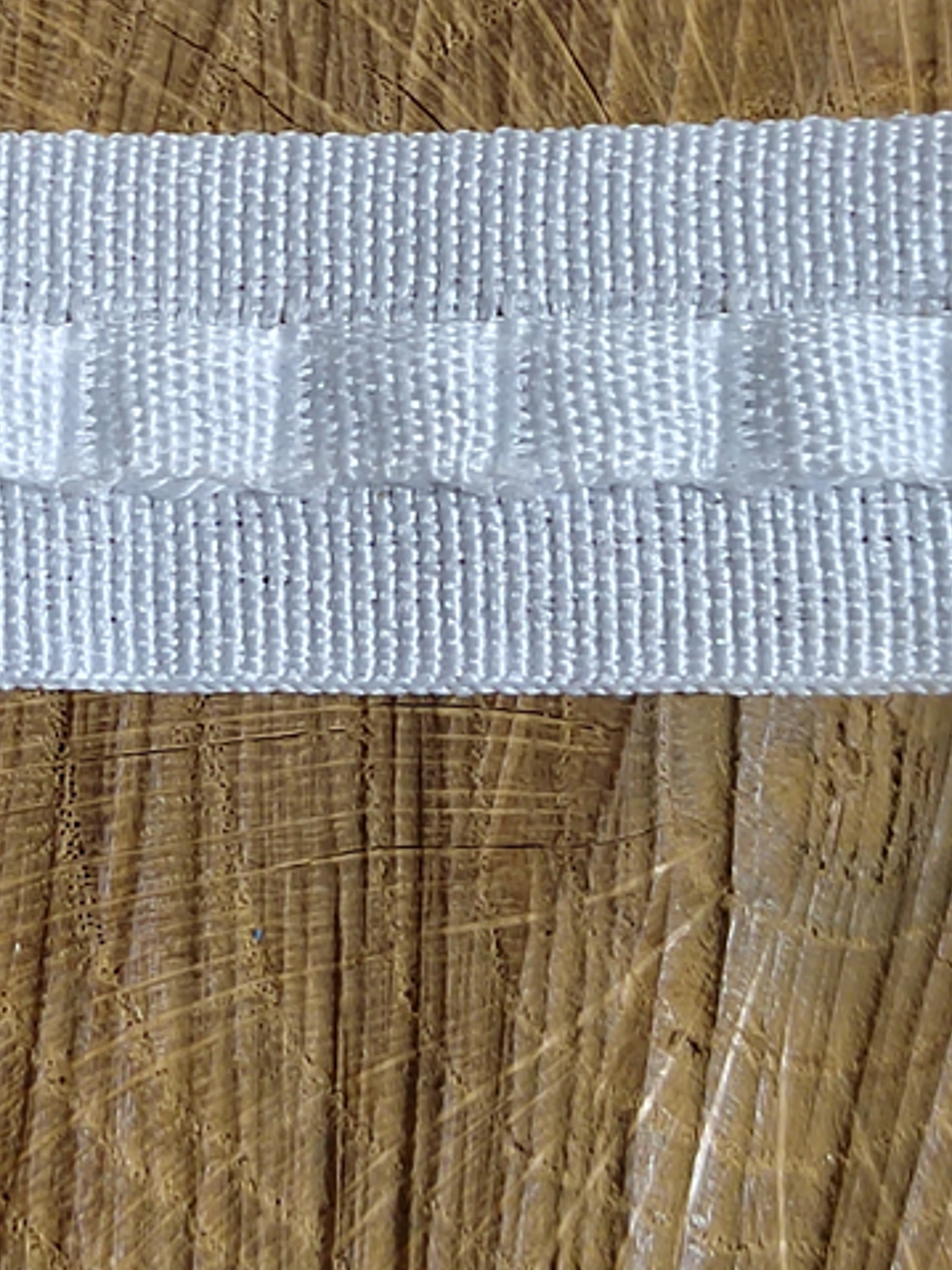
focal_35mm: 96
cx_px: 152
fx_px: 3522
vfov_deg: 20.4
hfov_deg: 15.3
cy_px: 399
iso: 3153
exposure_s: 1/50
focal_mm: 5.52
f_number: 1.9
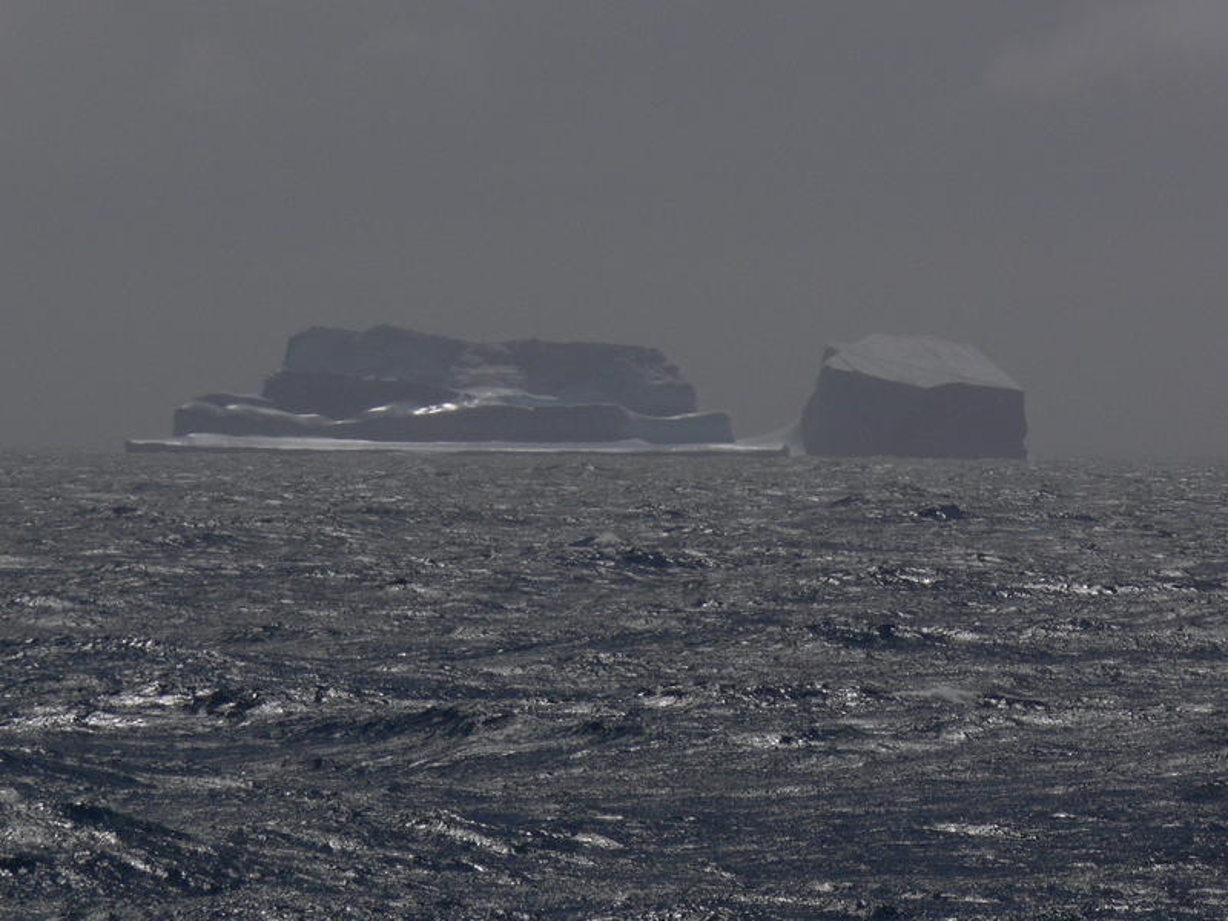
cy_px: 460
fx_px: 8514
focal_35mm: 240
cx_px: 614
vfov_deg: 6.2
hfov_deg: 8.2
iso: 100
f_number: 5.6
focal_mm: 39.9
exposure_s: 1/1600
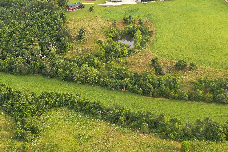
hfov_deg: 41.0
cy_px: 62
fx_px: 304
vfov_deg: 28.0
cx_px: 130
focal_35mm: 48
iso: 100
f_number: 3.5
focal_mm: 10.26
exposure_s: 1/80
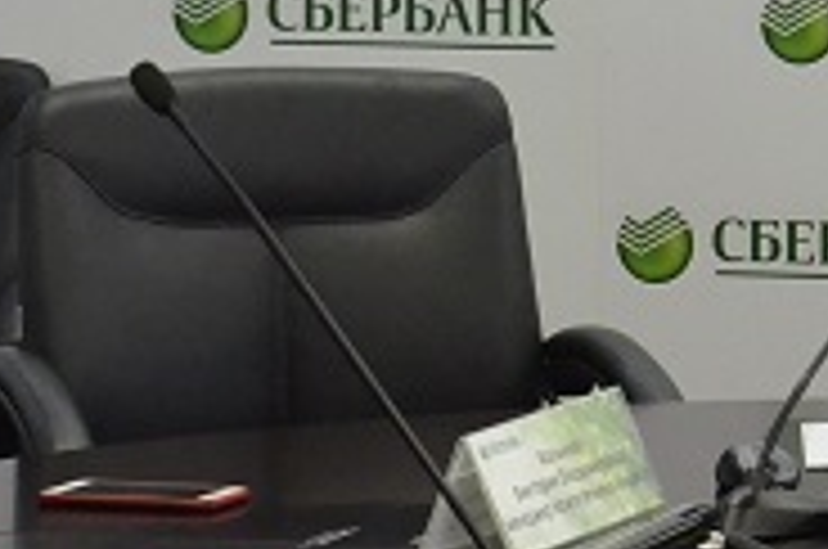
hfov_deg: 8.2
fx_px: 5694
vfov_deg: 5.5
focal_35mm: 248
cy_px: -196
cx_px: 1224
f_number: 9
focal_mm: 38
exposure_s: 1/320
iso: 3200
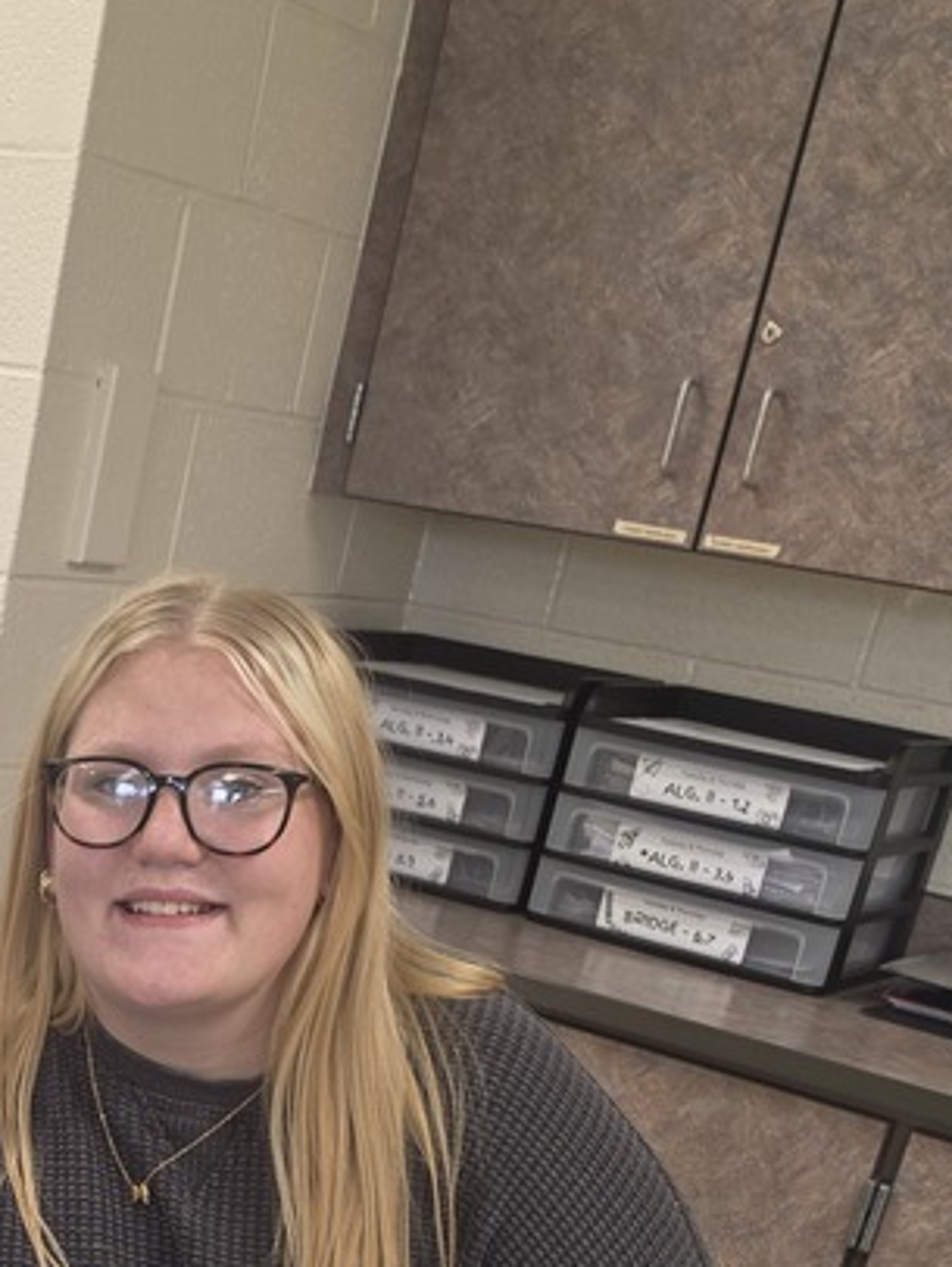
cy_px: 1255
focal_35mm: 58
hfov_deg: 23.4
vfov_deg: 30.9
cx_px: -153
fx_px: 2125
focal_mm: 6.5
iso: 100
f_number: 1.4
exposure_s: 1/120
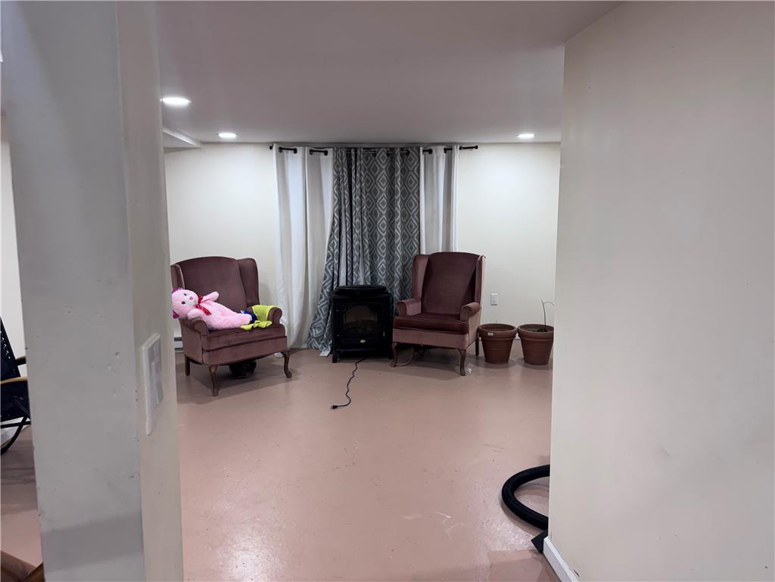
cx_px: 388
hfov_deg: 71.6
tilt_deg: -8.8
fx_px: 537
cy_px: 291
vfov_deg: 56.8
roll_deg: +0.6
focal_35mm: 24
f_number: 1.78
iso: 160
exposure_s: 1/120
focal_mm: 6.76
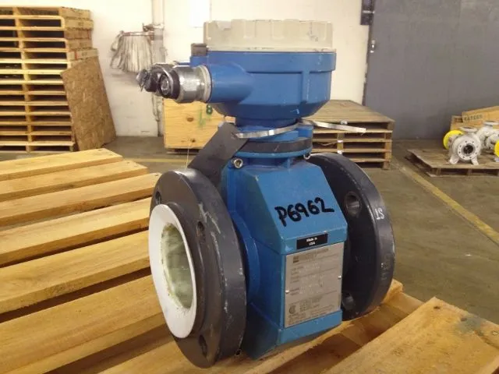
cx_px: 250
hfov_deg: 52.6
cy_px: 187
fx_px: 505
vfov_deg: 40.7
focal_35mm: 35
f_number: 2.4
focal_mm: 4.28
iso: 160
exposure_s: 1/20
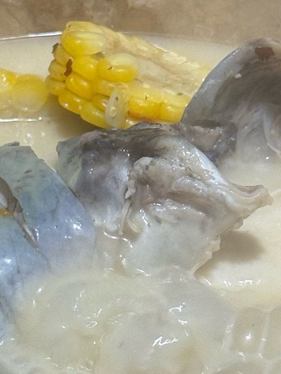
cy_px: 305
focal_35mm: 173
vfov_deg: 11.4
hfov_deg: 8.6
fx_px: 1872
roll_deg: -0.9
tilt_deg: -42.0
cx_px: 76
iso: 64
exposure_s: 1/229
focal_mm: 6.86
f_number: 1.78
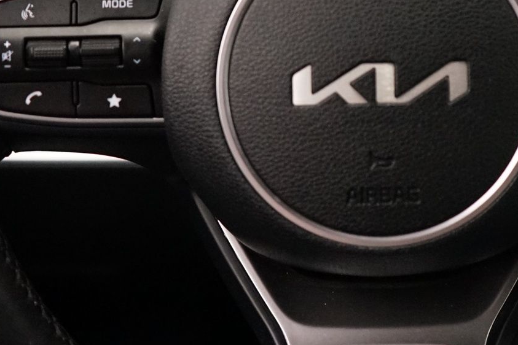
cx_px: 406
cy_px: 38
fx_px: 1194
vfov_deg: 16.3
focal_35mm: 83
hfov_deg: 24.1
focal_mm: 28
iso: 4000
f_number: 3.5
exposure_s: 1/160
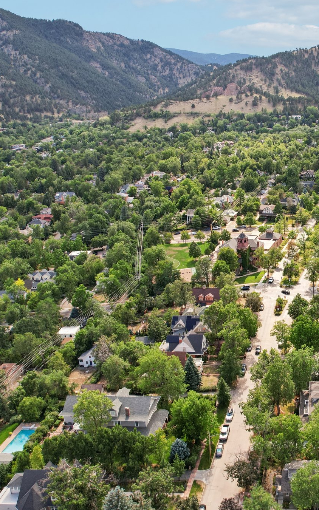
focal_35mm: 34
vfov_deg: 56.7
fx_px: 473
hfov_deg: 34.7
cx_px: 300
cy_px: 257
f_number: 2.8
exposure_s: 1/160
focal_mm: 8.4
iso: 130
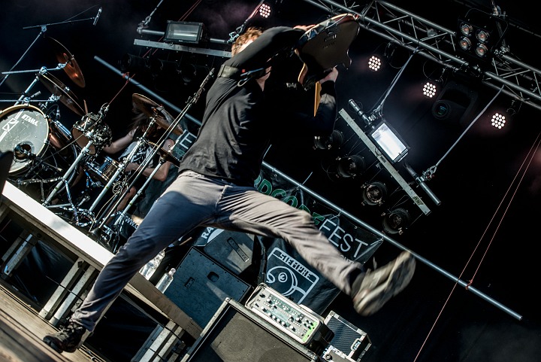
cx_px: 270
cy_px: 181
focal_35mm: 70
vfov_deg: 19.5
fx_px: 1053
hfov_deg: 28.8
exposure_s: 1/125
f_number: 5.6
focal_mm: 70
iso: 100
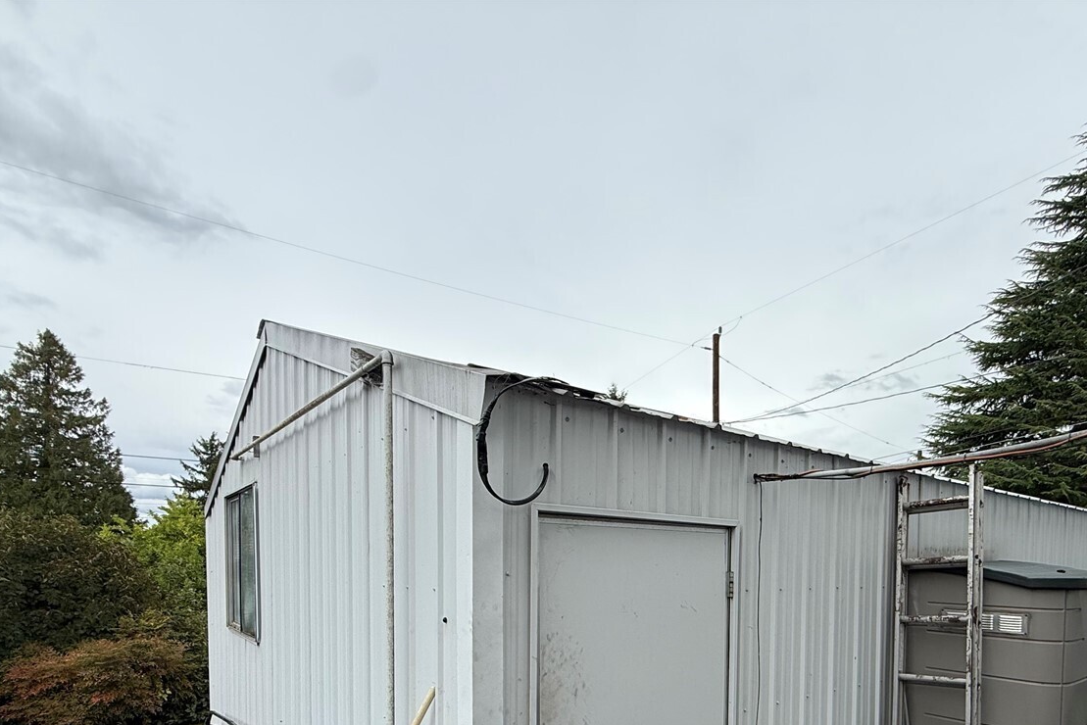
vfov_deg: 55.2
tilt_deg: -1.0
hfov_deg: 80.5
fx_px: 634
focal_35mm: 21
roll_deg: -1.0
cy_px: 585
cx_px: 633
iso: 50
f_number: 2.2
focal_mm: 2.22
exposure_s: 1/1399
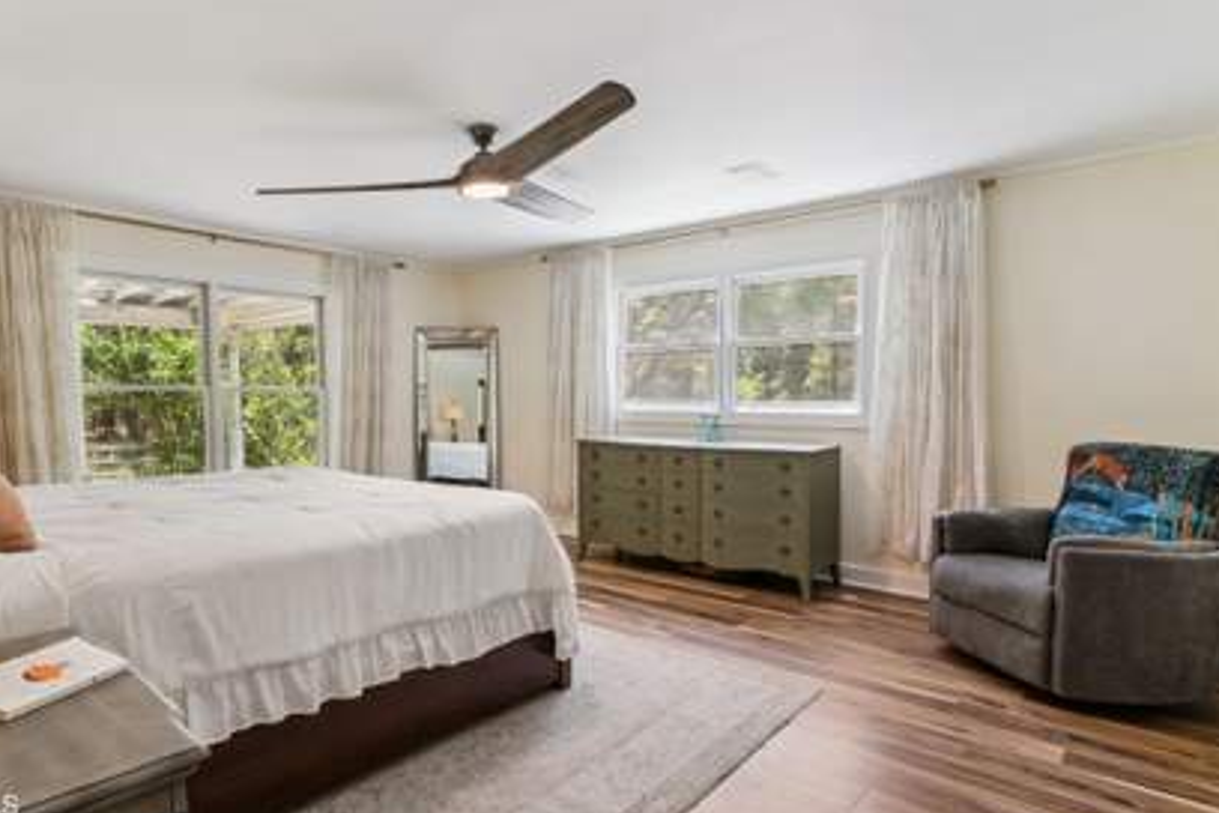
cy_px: 371
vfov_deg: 61.8
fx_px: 677
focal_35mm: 20
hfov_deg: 83.5
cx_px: 523
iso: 250
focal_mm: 17
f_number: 8
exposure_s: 1/13
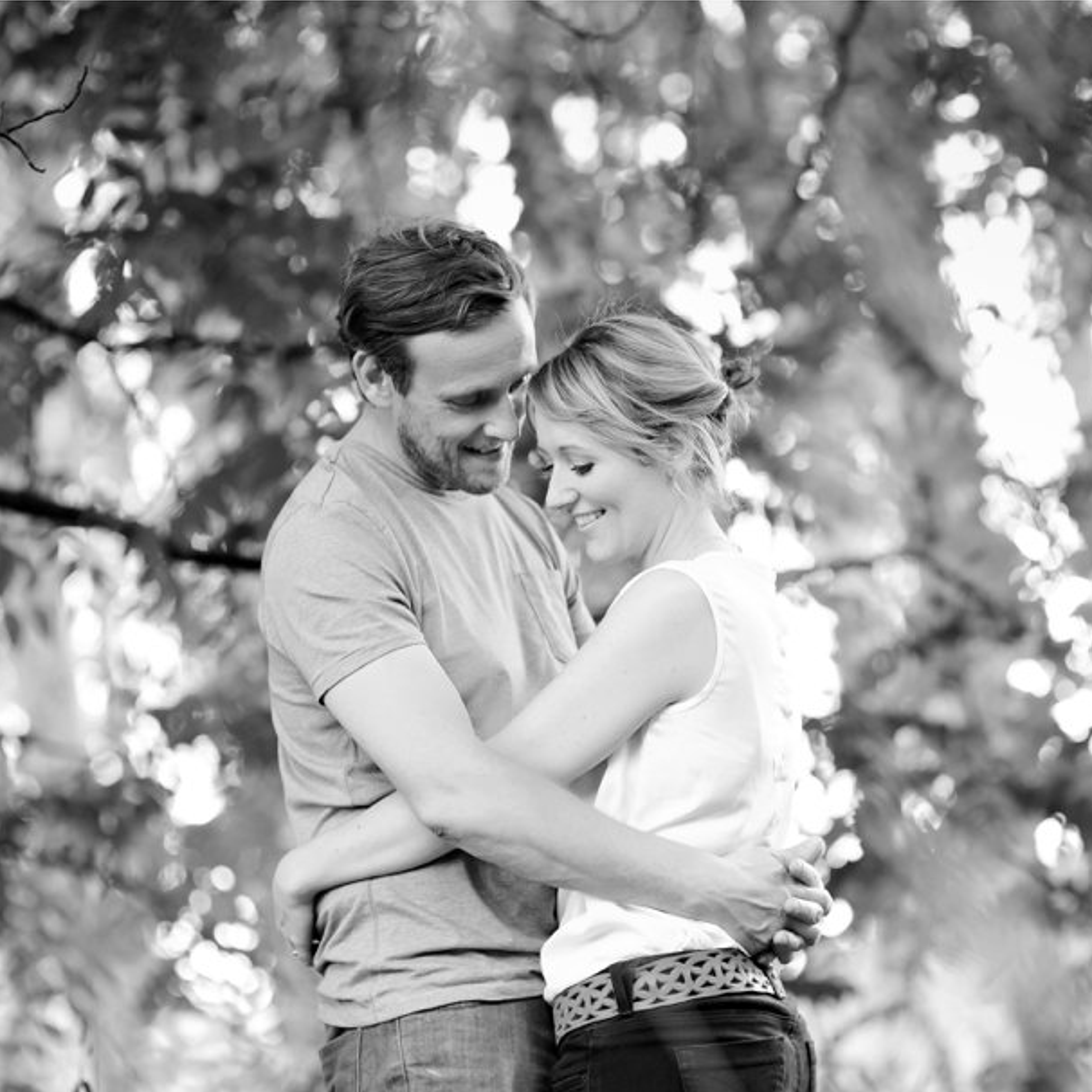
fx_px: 3997
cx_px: 667
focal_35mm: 112
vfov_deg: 15.6
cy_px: 562
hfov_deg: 15.5
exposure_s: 1/200
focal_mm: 85
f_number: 2
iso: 500
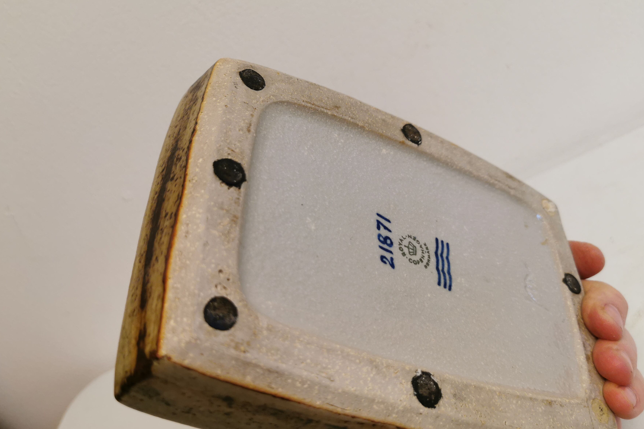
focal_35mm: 29
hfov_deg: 63.7
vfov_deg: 45.0
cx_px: 317
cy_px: 214
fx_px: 519
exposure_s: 1/100
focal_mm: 5.56
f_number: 1.6
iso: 100
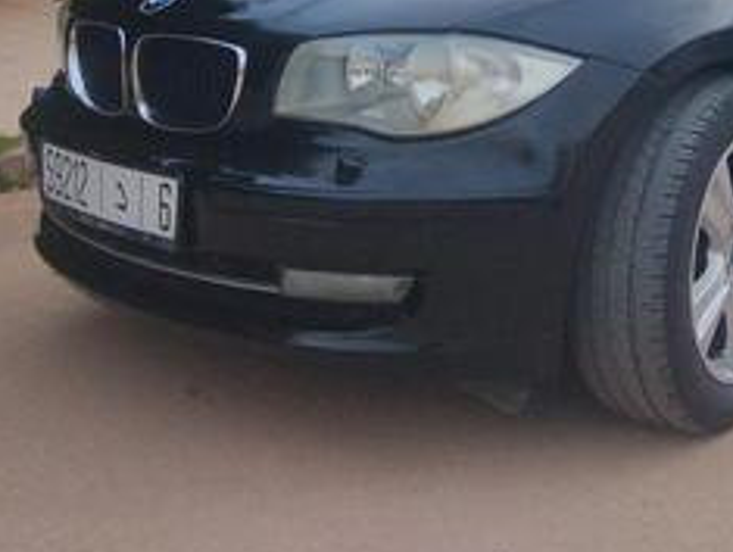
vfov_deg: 19.0
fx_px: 1527
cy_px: -167
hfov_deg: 26.2
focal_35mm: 72
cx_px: 636
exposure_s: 1/467
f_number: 1.8
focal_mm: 3.6
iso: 100
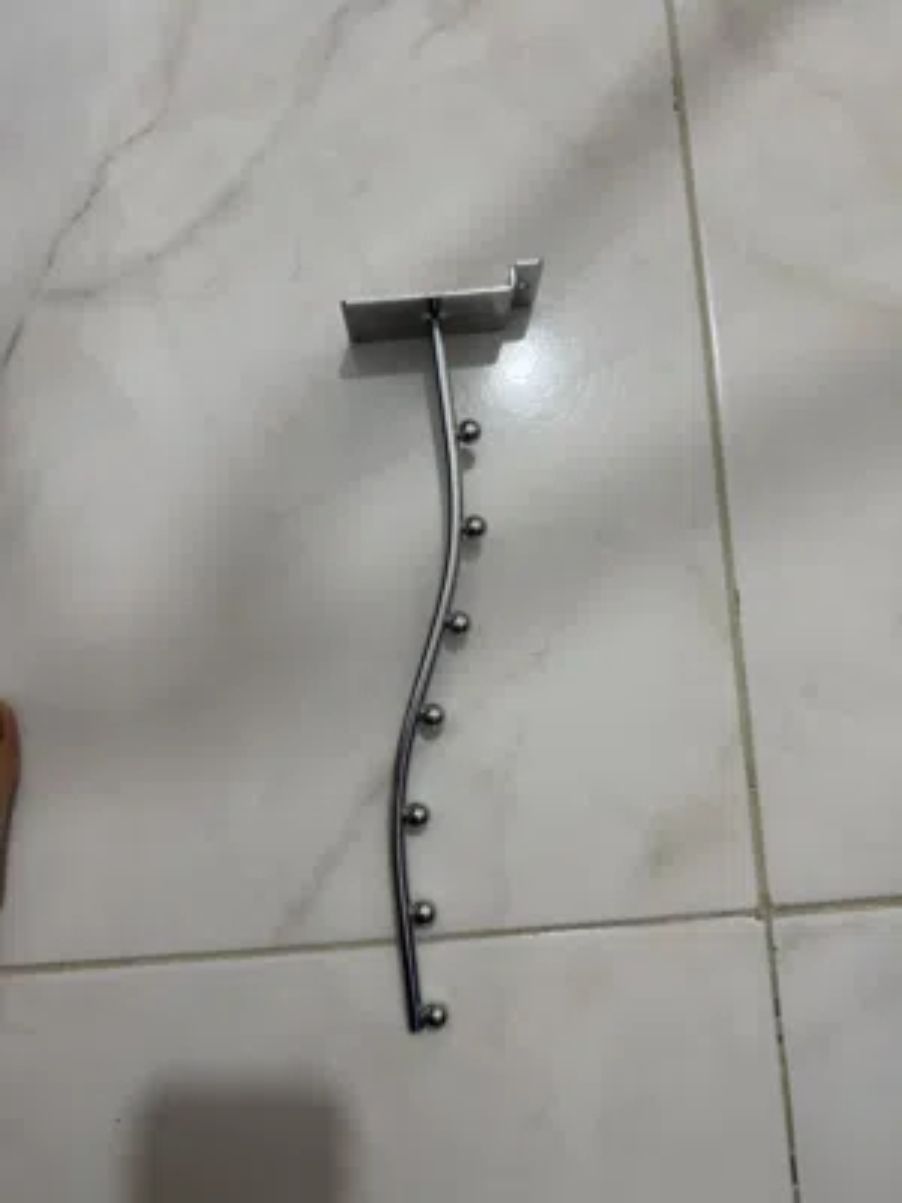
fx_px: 834
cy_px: 602
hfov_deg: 56.8
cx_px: 451
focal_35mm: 24
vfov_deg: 71.6
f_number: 1.78
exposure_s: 1/100
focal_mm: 6.76
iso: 250
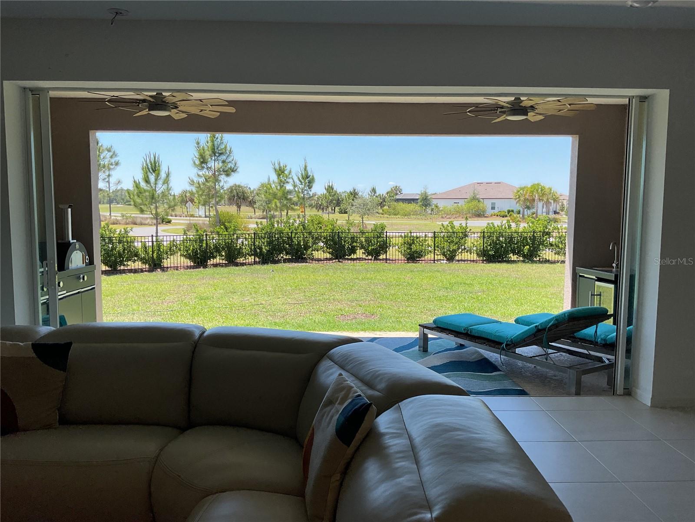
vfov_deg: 48.2
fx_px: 582
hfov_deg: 61.7
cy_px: 261
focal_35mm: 29
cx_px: 348
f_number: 1.8
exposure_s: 1/728
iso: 16
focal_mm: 3
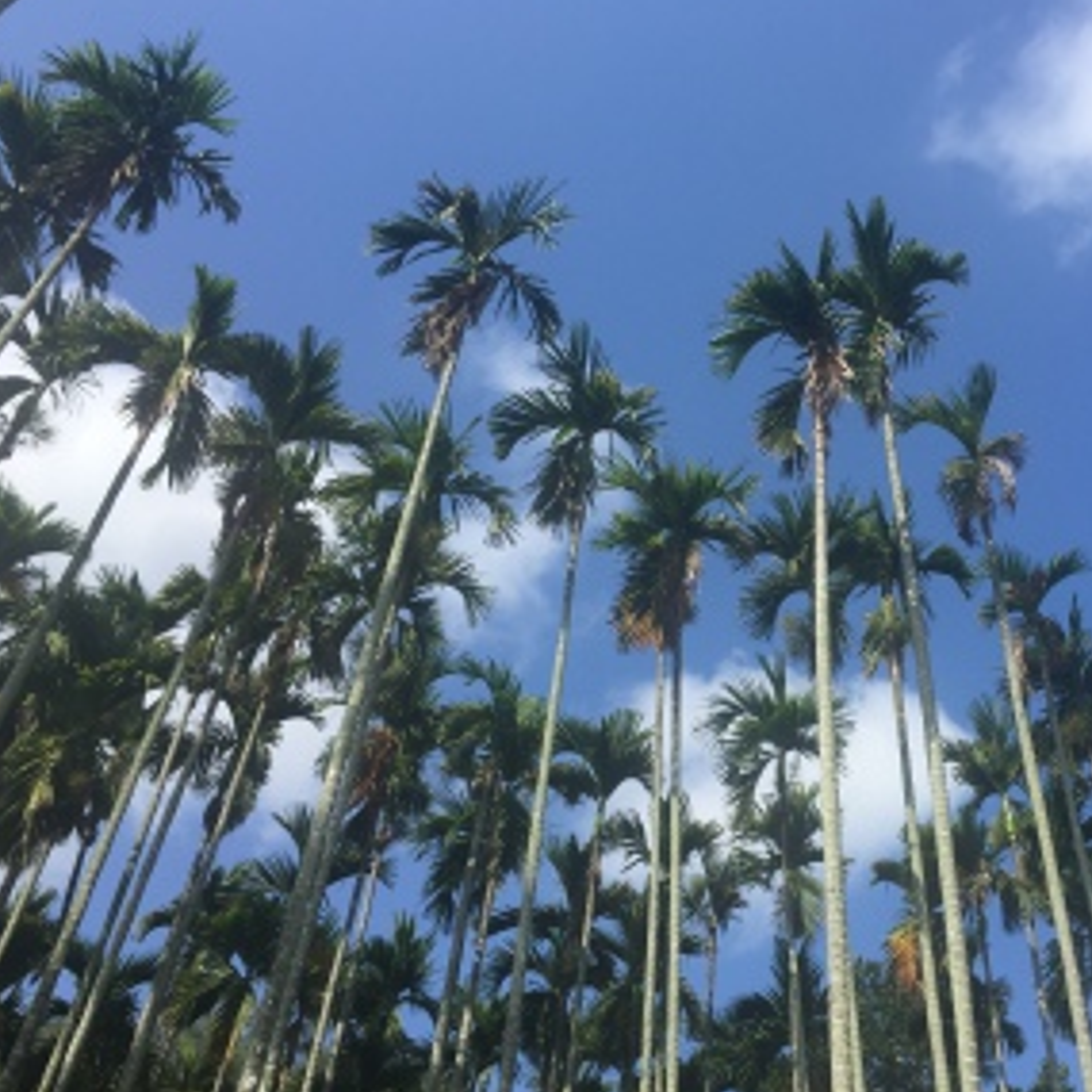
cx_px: 747
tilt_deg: +47.1
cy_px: 525
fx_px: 1285
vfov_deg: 46.0
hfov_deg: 45.2
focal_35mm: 36
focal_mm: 4.15
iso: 32
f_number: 2.2
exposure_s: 1/2083
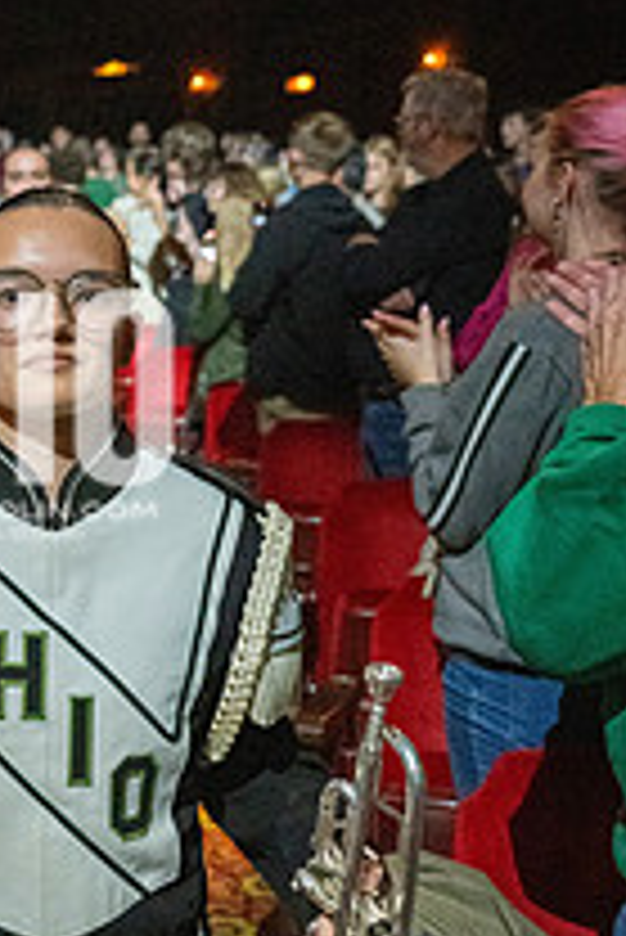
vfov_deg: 36.8
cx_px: -27
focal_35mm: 54
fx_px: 1406
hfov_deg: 23.8
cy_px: 414
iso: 12800
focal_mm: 25
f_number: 2.8
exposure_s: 1/500
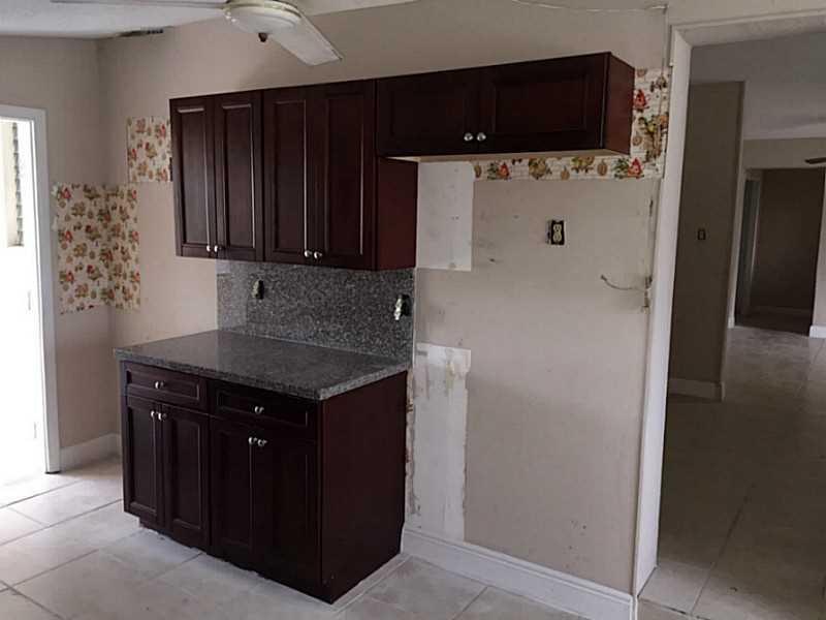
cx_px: 413
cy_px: 310
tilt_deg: -7.6
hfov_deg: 61.7
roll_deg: -1.9
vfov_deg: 48.2
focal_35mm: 29
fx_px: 692
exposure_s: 1/30
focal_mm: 4.15
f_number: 2.2
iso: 125
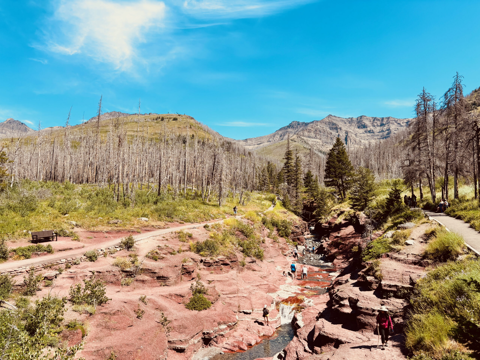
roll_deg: +1.2
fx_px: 361
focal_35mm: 26
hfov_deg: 67.3
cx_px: 240
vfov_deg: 53.1
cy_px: 180
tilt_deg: +6.4
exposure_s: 1/2242
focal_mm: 5.96
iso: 50
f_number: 1.6
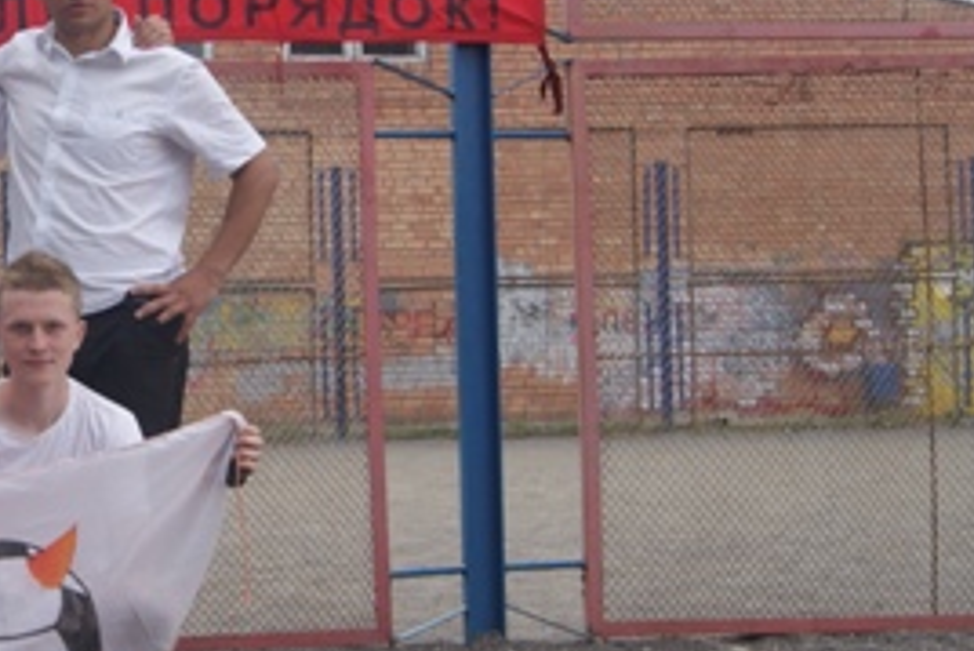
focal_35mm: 86
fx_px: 2328
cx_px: -33
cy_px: 262
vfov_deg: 15.9
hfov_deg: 22.6
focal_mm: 24
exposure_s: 1/80
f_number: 10
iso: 100
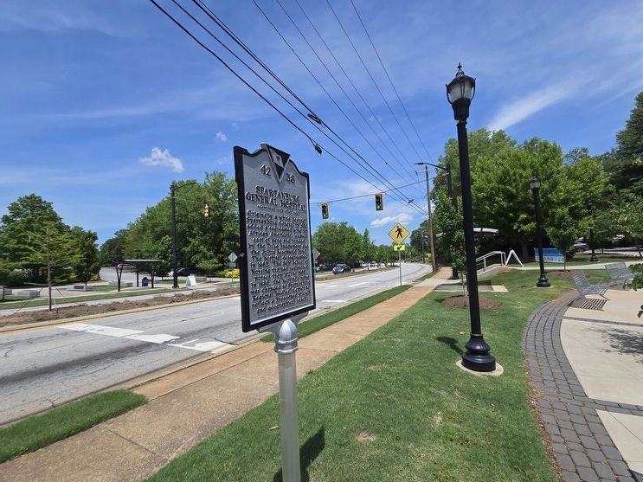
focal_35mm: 14
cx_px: 326
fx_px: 260
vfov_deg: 85.6
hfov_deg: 102.1
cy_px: 247
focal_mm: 2.2
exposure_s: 1/2745
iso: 50
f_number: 2.2
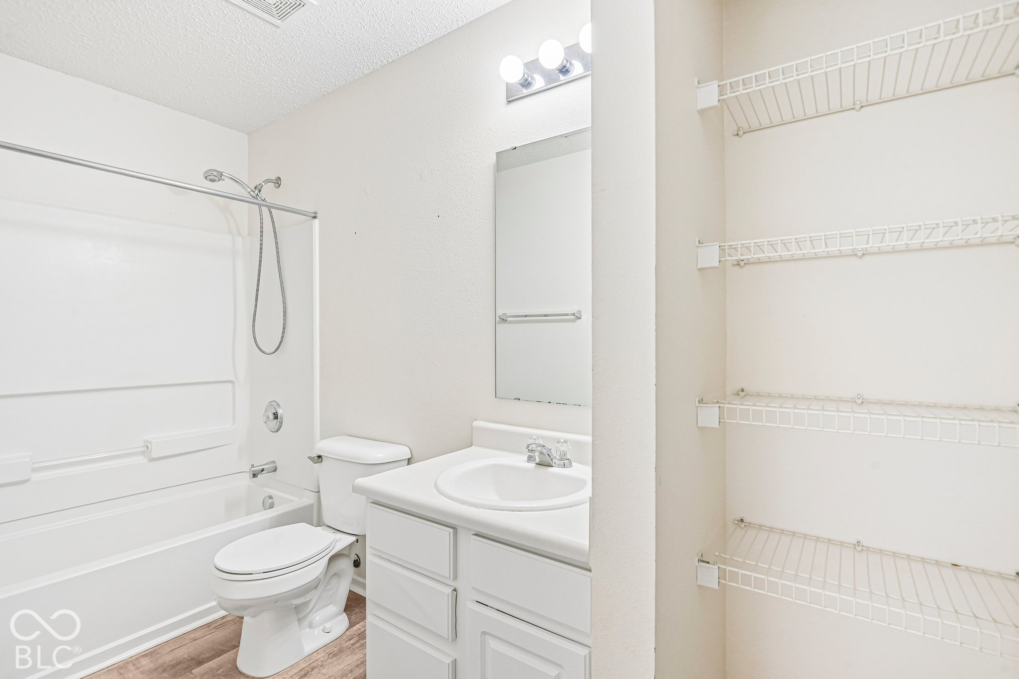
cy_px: 340
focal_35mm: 16
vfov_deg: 73.7
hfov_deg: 96.7
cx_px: 510
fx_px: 453
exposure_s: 1/15
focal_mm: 16
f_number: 8
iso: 400
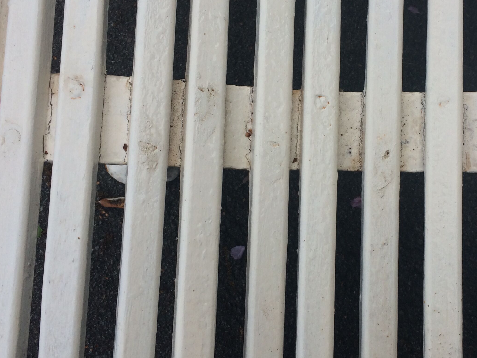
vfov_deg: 31.4
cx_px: 306
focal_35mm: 46
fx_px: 634
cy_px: 145
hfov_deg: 40.9
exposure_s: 1/494
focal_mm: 4.15
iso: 32
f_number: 2.2
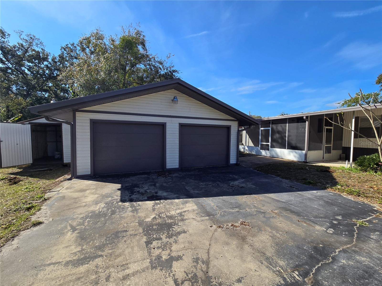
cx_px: 191
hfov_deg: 106.2
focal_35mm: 13
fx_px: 143
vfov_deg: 89.9
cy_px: 143
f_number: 2.2
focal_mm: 2.2
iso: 50
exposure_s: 1/1538
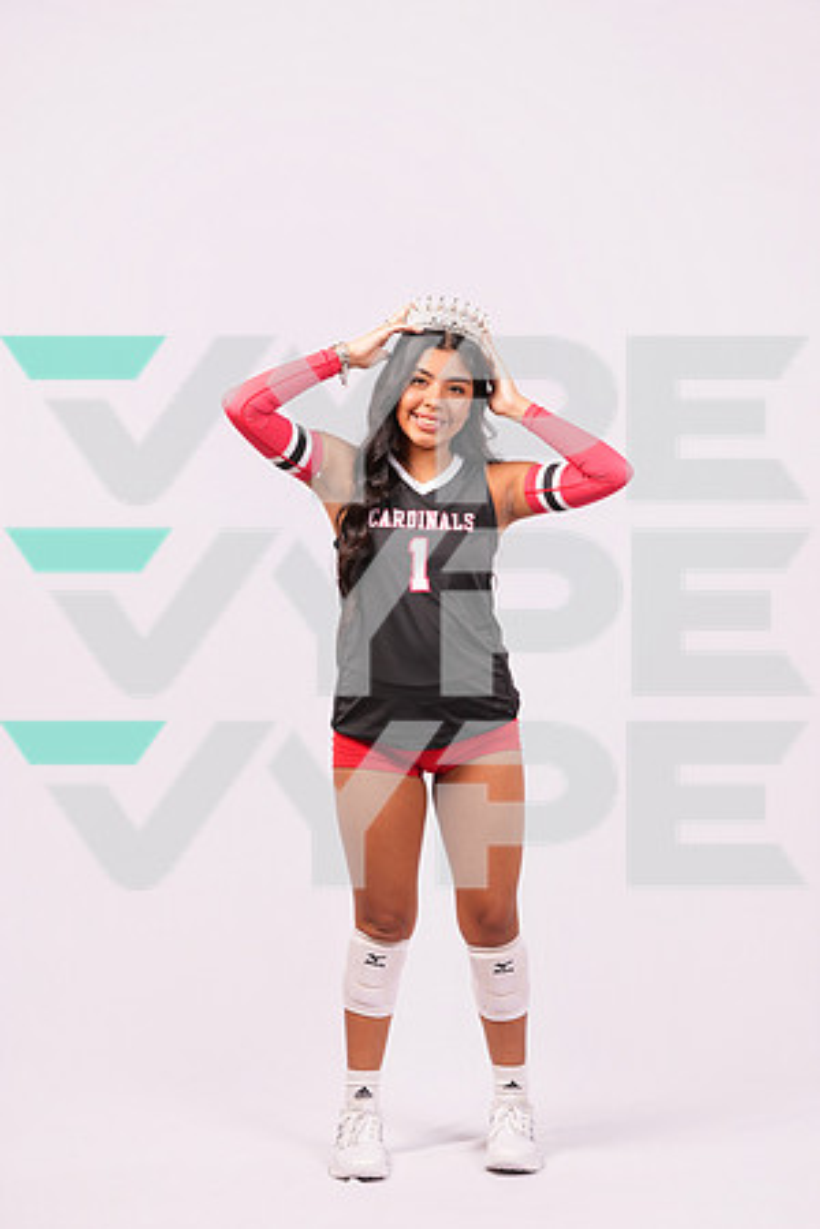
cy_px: 614
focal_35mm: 70
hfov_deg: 19.5
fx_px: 2391
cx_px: 410
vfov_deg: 28.8
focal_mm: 70
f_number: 5.6
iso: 200
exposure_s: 1/200
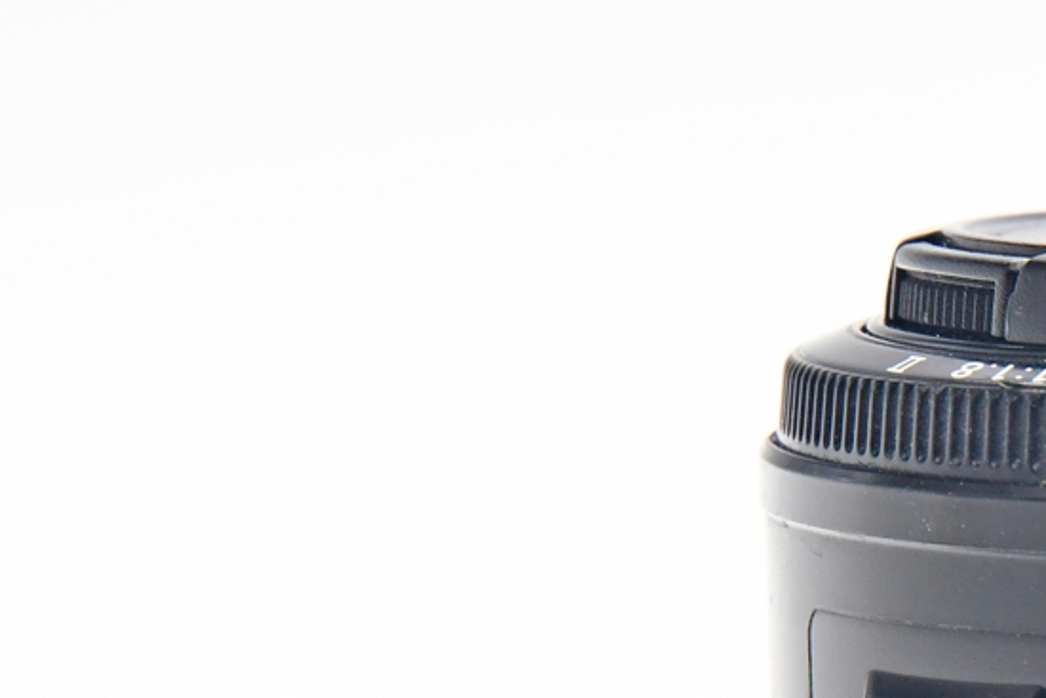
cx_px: 1308
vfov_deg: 4.2
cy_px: 692
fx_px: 9503
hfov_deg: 6.3
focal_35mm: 327
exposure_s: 1/125
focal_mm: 80
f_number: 8
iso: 1250
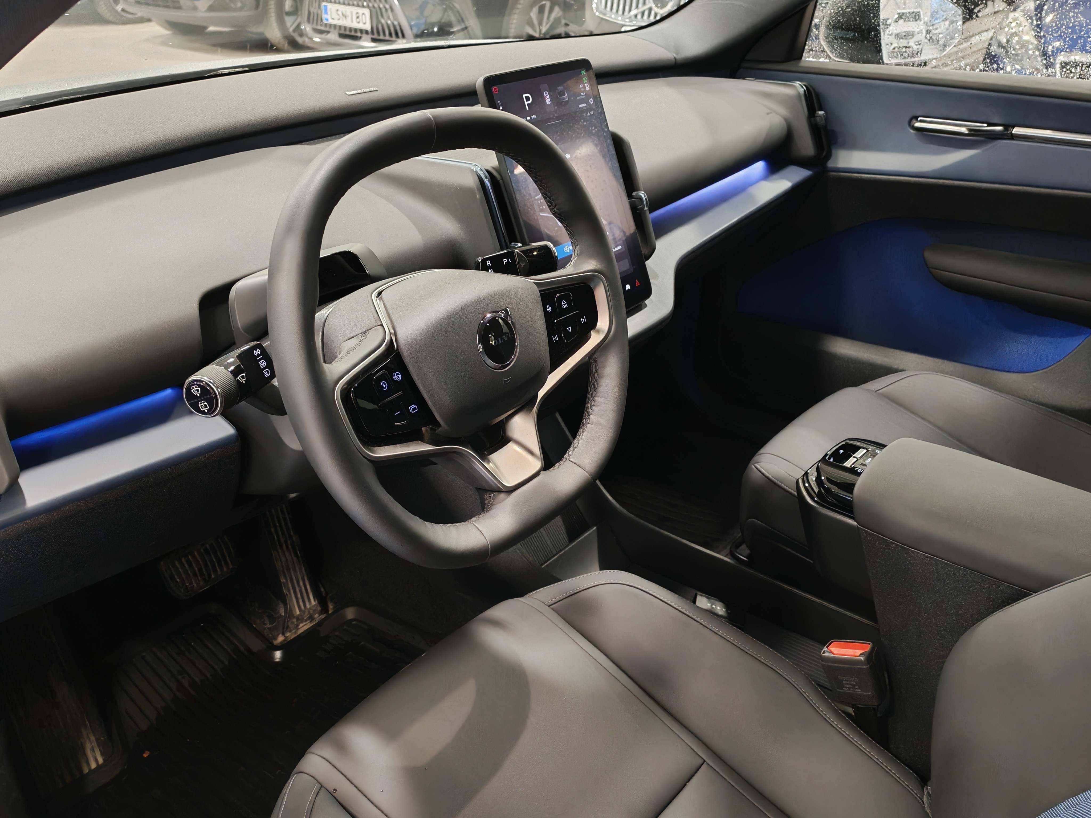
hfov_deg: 56.8
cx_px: 546
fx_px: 1009
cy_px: 409
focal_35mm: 32
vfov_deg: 44.2
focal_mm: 6.12
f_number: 1.9
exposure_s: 1/50
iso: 1672
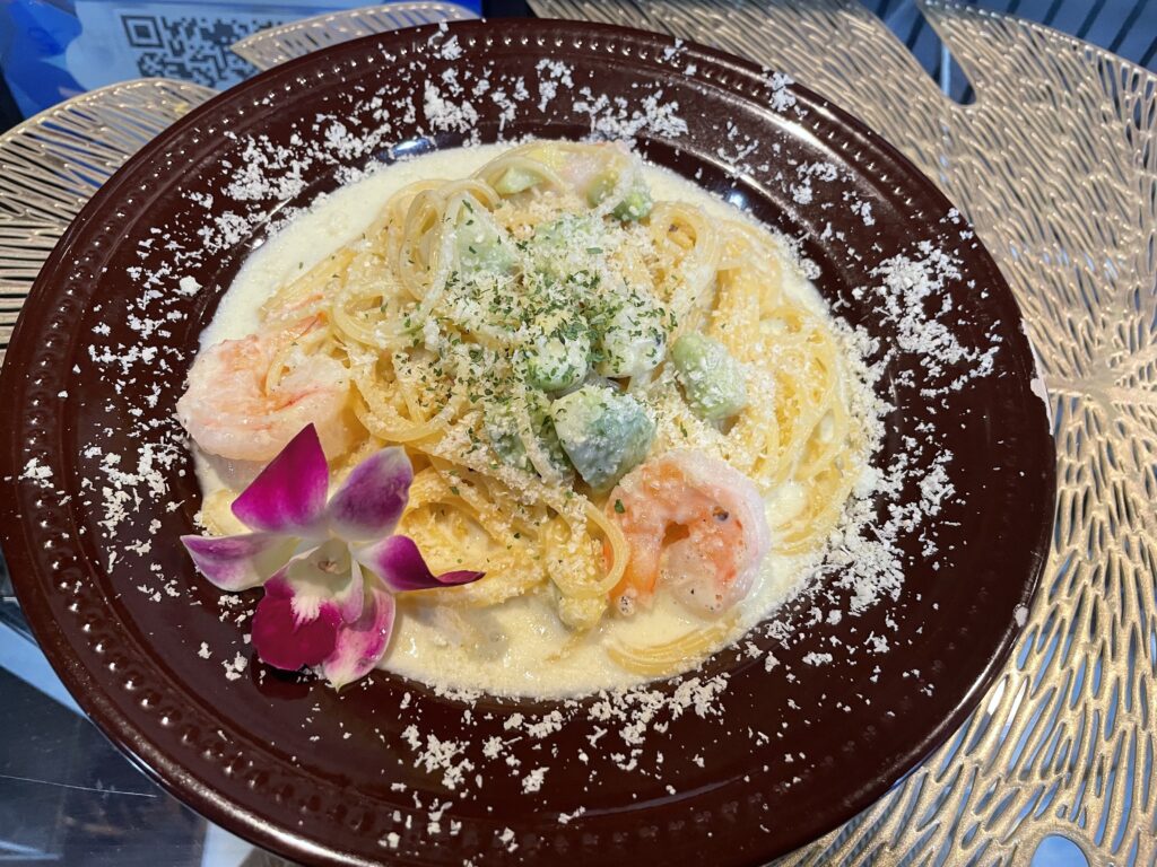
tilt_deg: -58.5
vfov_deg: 53.1
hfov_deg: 67.3
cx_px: 578
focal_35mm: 26
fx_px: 869
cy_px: 434
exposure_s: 1/50
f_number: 1.6
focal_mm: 4.2
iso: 160
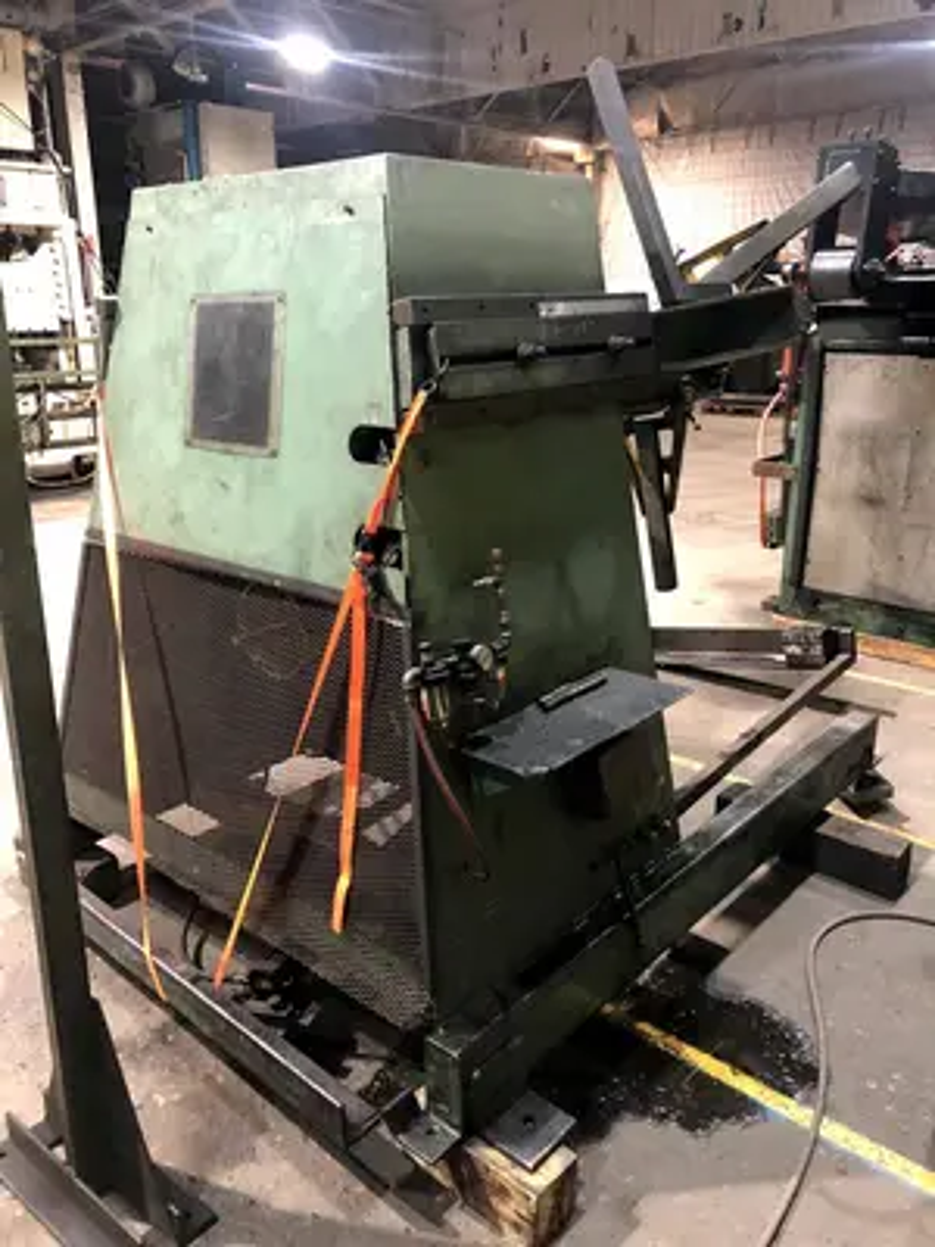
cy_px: 624
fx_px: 1008
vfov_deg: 63.4
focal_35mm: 28
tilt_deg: -17.8
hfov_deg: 49.7
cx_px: 468
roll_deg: -0.3
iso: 100
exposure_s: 1/9
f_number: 1.8
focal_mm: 4
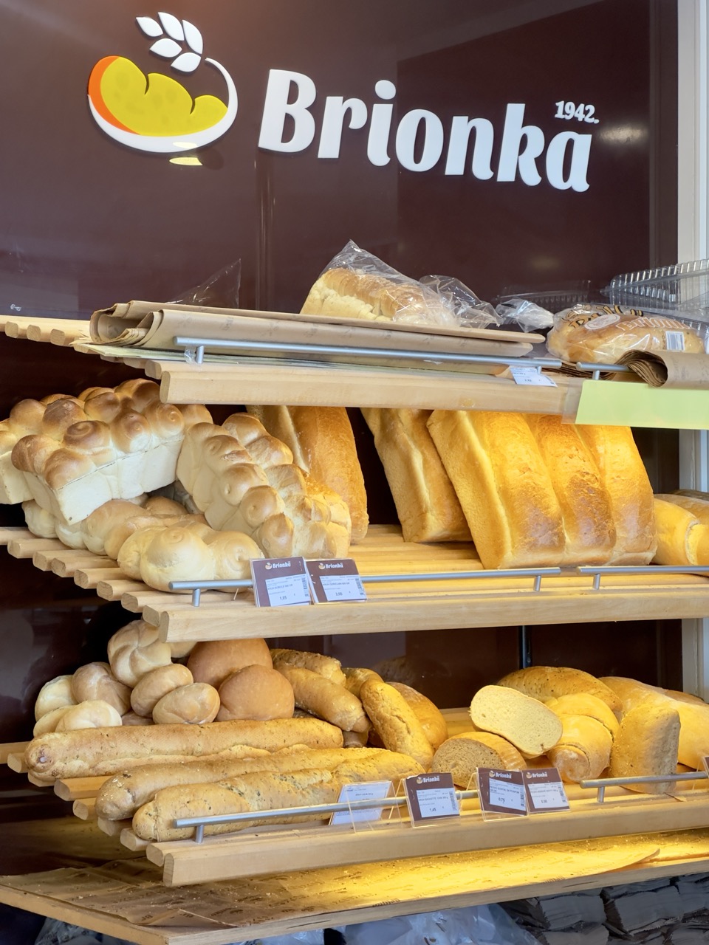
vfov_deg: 25.3
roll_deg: +0.0
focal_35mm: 77
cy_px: 472
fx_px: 2103
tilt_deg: +2.3
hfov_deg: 19.1
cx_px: 354
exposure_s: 1/50
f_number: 2.8
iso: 160
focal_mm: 9
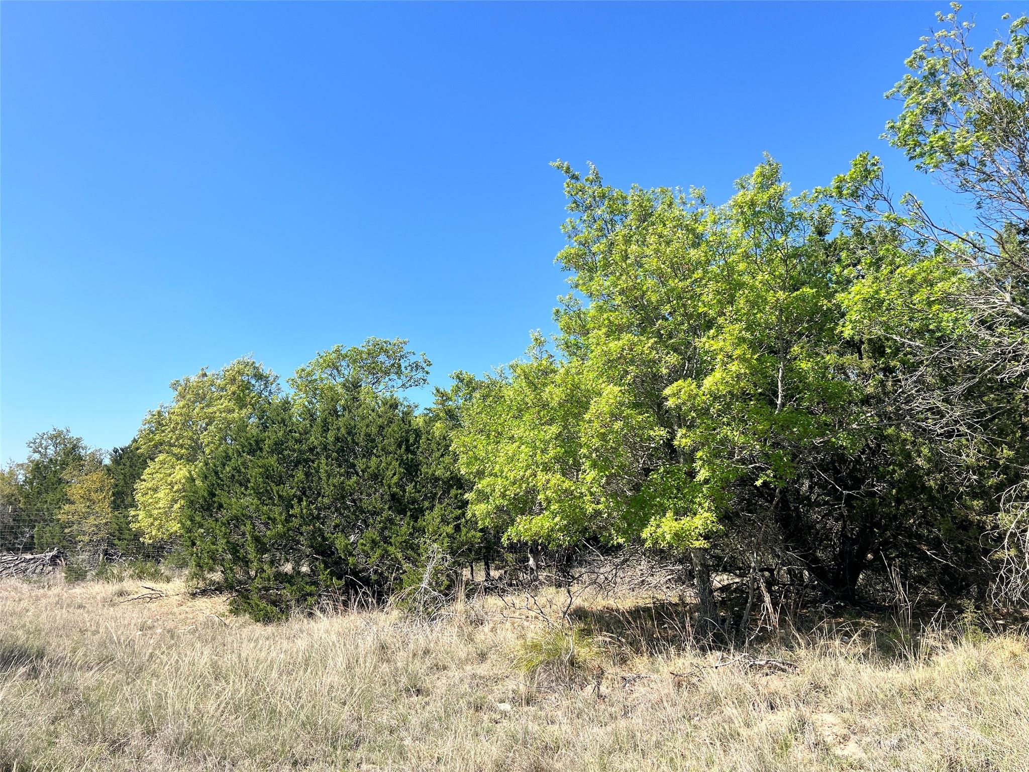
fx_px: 773
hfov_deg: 67.3
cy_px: 386
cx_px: 514
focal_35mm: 26
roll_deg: -2.4
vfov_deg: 53.1
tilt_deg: +14.8
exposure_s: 1/2762
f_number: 1.5
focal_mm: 5.7
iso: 50
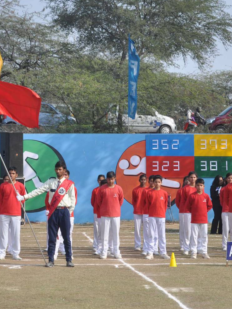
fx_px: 947
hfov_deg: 14.0
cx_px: 100
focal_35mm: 106
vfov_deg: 18.5
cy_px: 135
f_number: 11
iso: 200
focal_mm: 38
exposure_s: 1/200
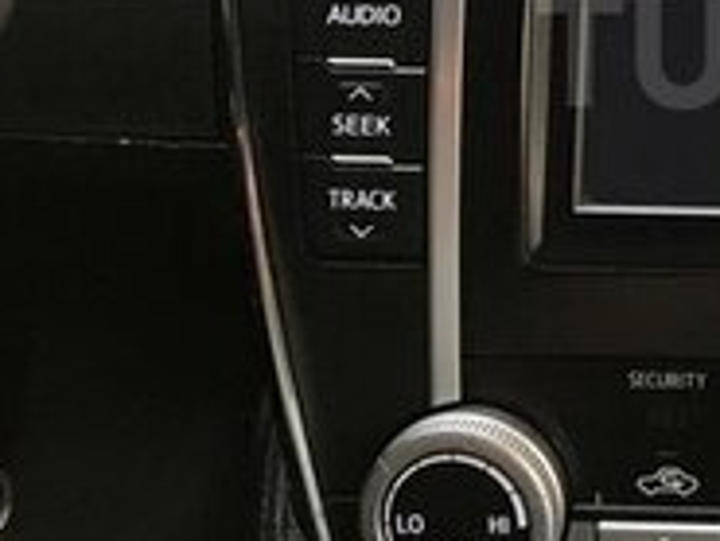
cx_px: 934
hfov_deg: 18.3
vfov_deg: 14.6
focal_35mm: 100
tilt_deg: -23.4
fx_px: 2081
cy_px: 49
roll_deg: +2.5
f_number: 1.8
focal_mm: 3.99
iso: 50
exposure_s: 1/17
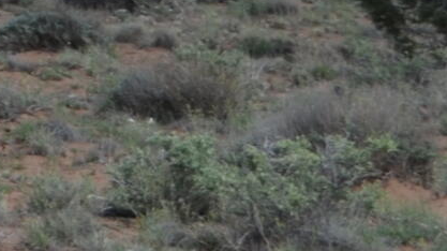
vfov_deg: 3.3
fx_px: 4288
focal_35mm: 362
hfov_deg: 5.4
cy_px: -478
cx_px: -1116
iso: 100
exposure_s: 1/250
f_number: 8
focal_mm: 32
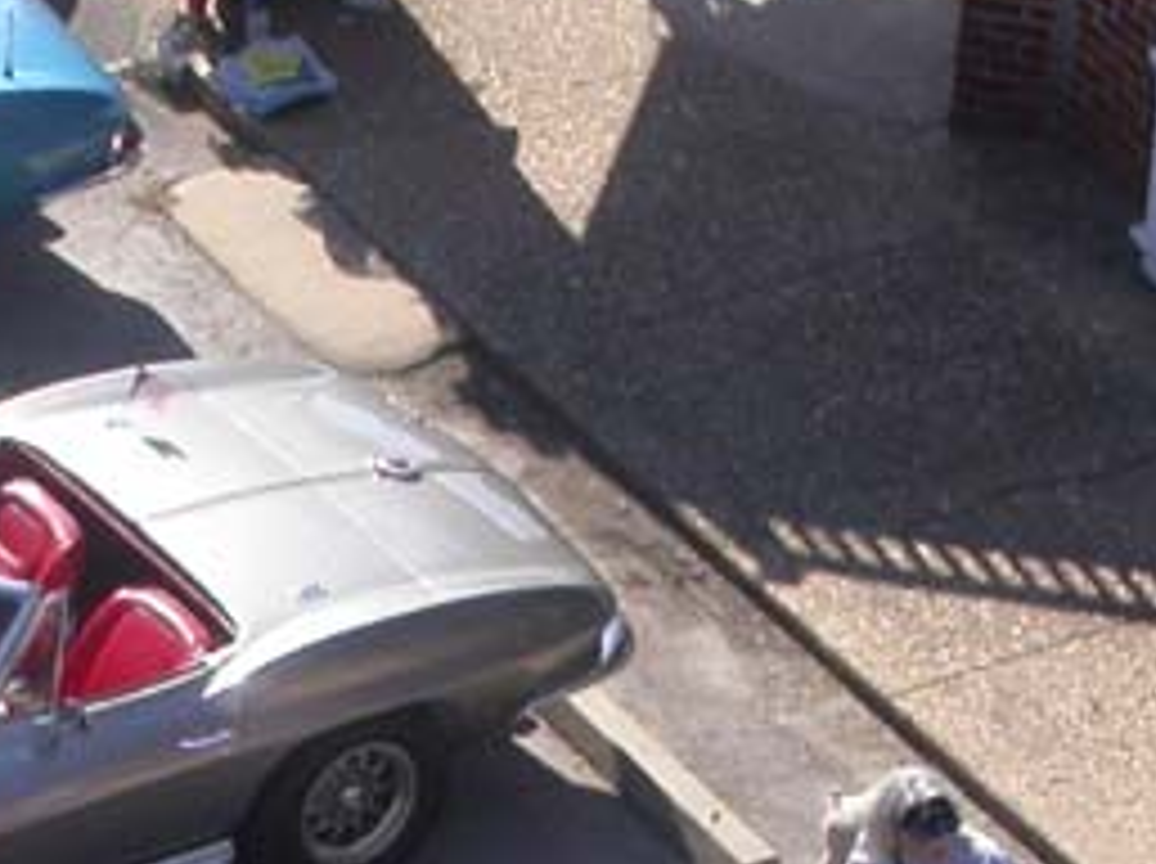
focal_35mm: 396
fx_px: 13206
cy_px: 1282
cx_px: 157
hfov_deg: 5.0
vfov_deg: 3.7
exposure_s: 1/310
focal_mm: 26.4
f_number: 5.8
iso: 100
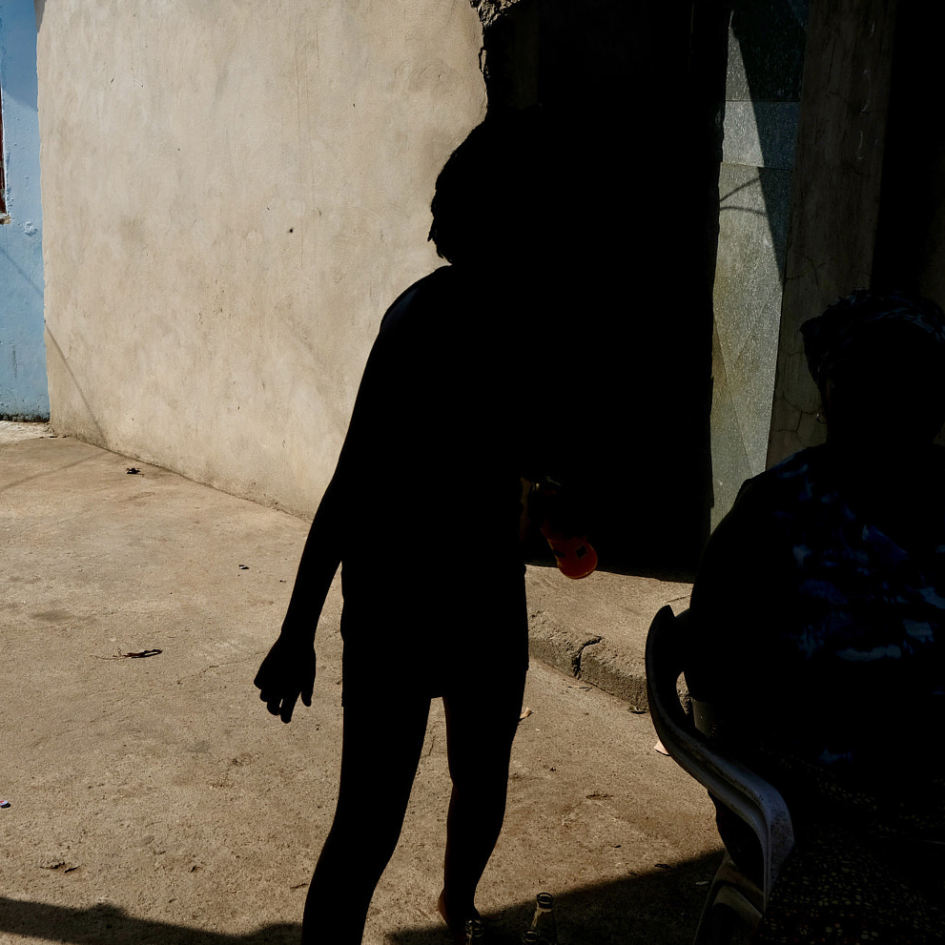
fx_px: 1483
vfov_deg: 35.4
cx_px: 211
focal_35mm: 48
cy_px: 489
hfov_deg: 34.4
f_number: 6.4
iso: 200
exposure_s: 1/1500
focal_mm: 23
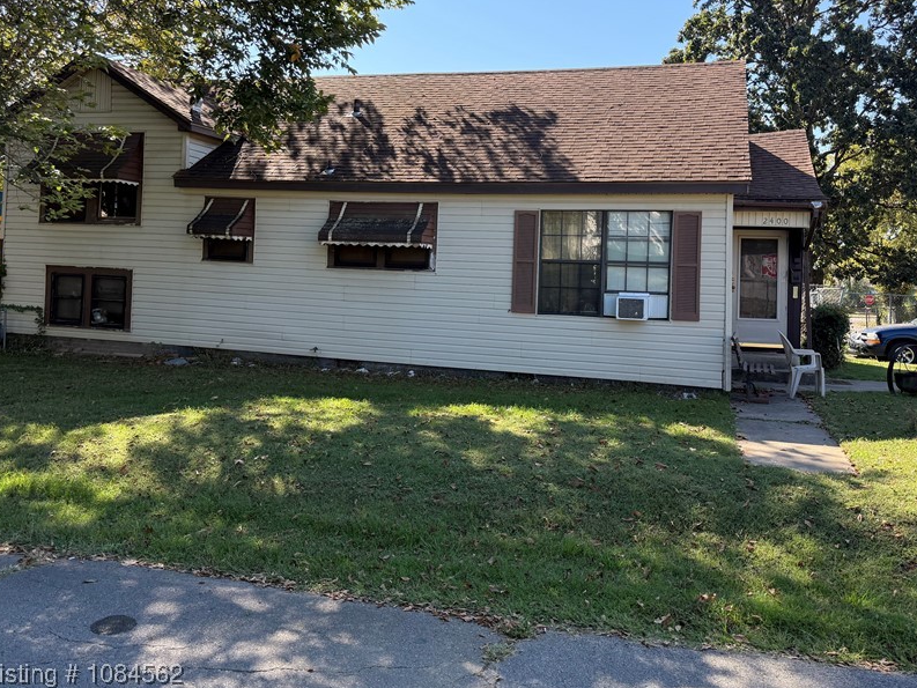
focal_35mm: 31
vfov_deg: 45.1
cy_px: 256
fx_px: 821
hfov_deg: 58.3
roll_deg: -2.2
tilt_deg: +1.5
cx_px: 452
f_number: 1.78
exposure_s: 1/1211
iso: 100
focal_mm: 6.76
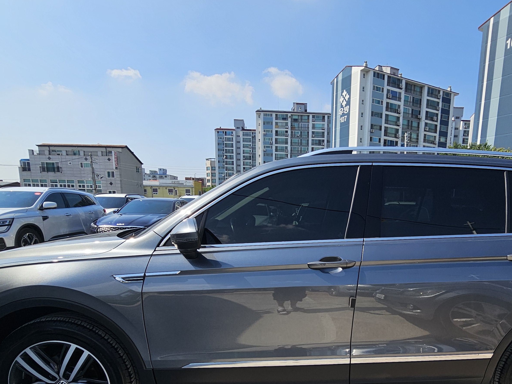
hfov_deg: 75.3
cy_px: 274
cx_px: 313
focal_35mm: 22
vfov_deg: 58.8
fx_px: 325
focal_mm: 2.2
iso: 50
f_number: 2.2
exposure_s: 1/2308
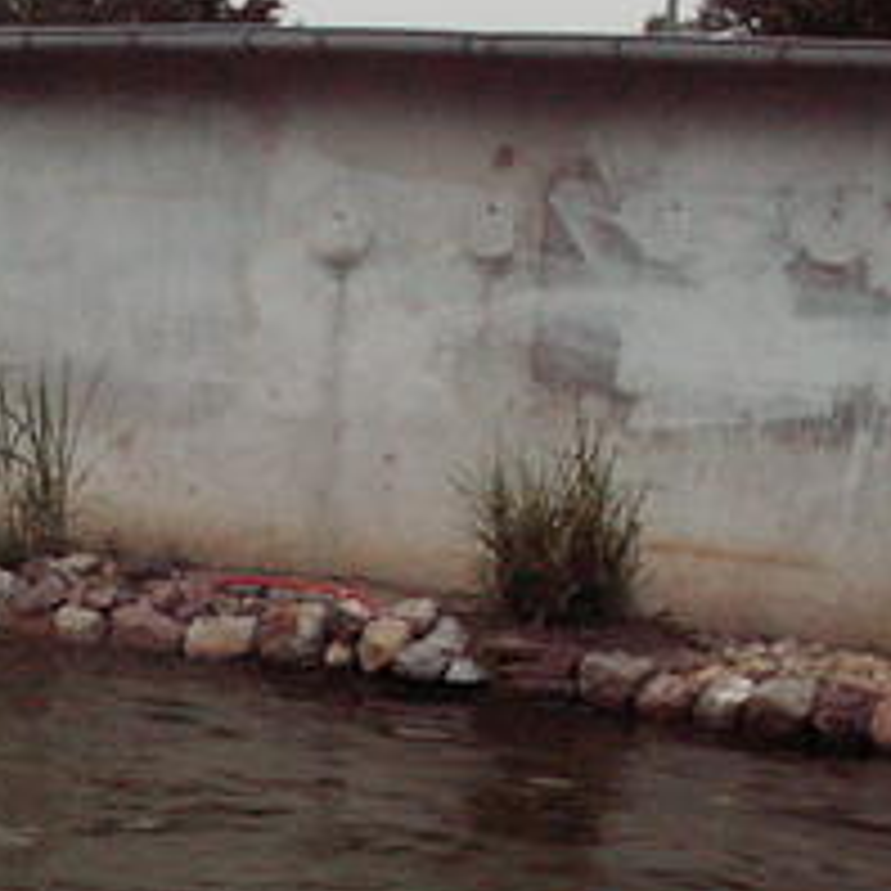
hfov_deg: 16.7
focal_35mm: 100
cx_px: -171
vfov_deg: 17.0
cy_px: 922
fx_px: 2912
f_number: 2.8
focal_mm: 5.86
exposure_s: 1/40
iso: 160
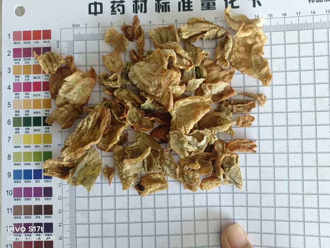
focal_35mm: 23
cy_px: 124
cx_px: 165
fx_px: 219
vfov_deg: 58.9
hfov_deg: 73.9
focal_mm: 5.5
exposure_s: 1/100
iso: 259
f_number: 1.88
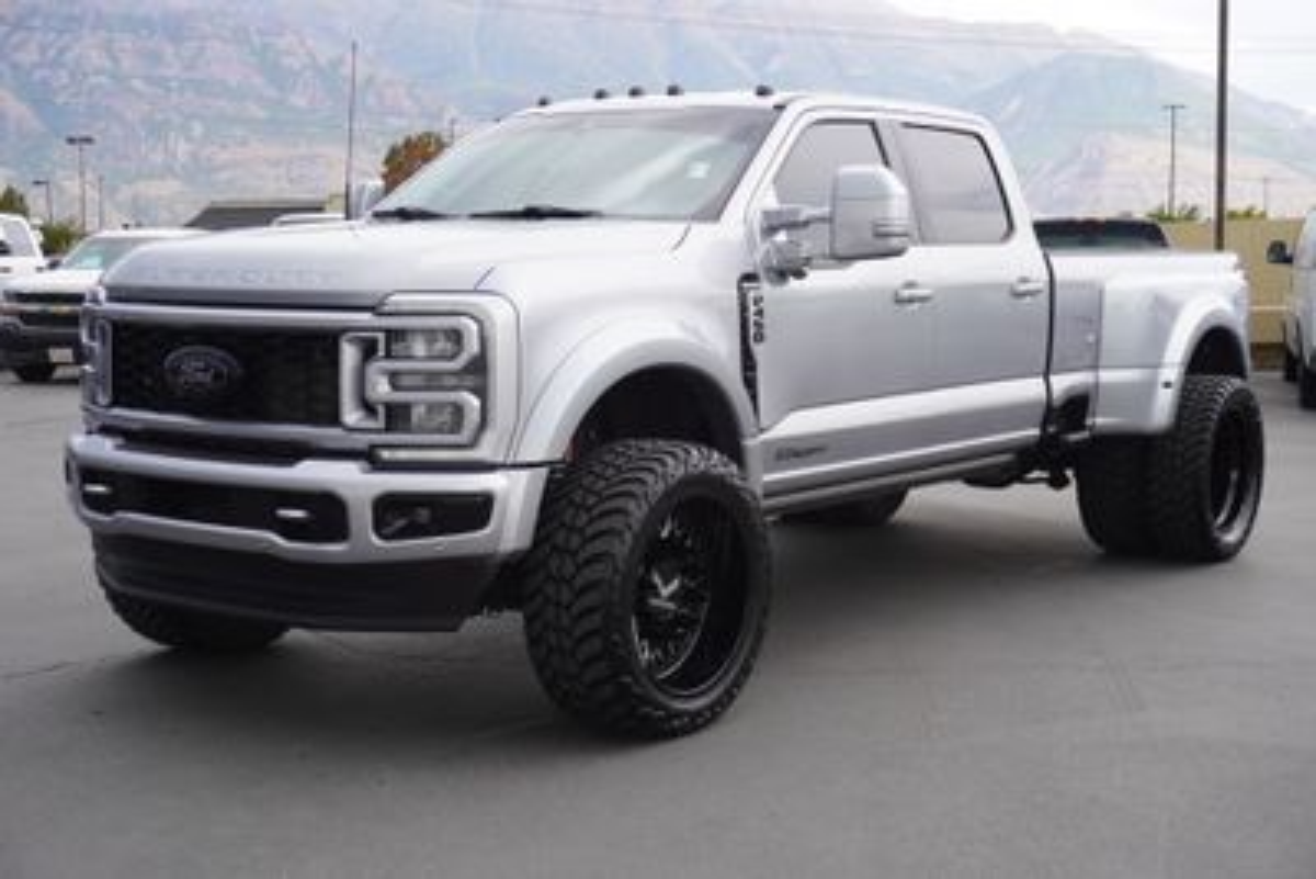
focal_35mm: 51
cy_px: 440
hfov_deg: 38.9
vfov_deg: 26.5
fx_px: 1865
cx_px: 658
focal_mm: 34
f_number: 7.1
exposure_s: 1/80
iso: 100
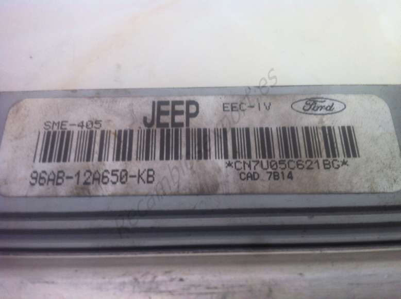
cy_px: 150
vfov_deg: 40.6
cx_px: 200
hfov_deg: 52.7
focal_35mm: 35
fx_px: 405
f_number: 2.8
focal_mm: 3.85
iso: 80
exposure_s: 1/40
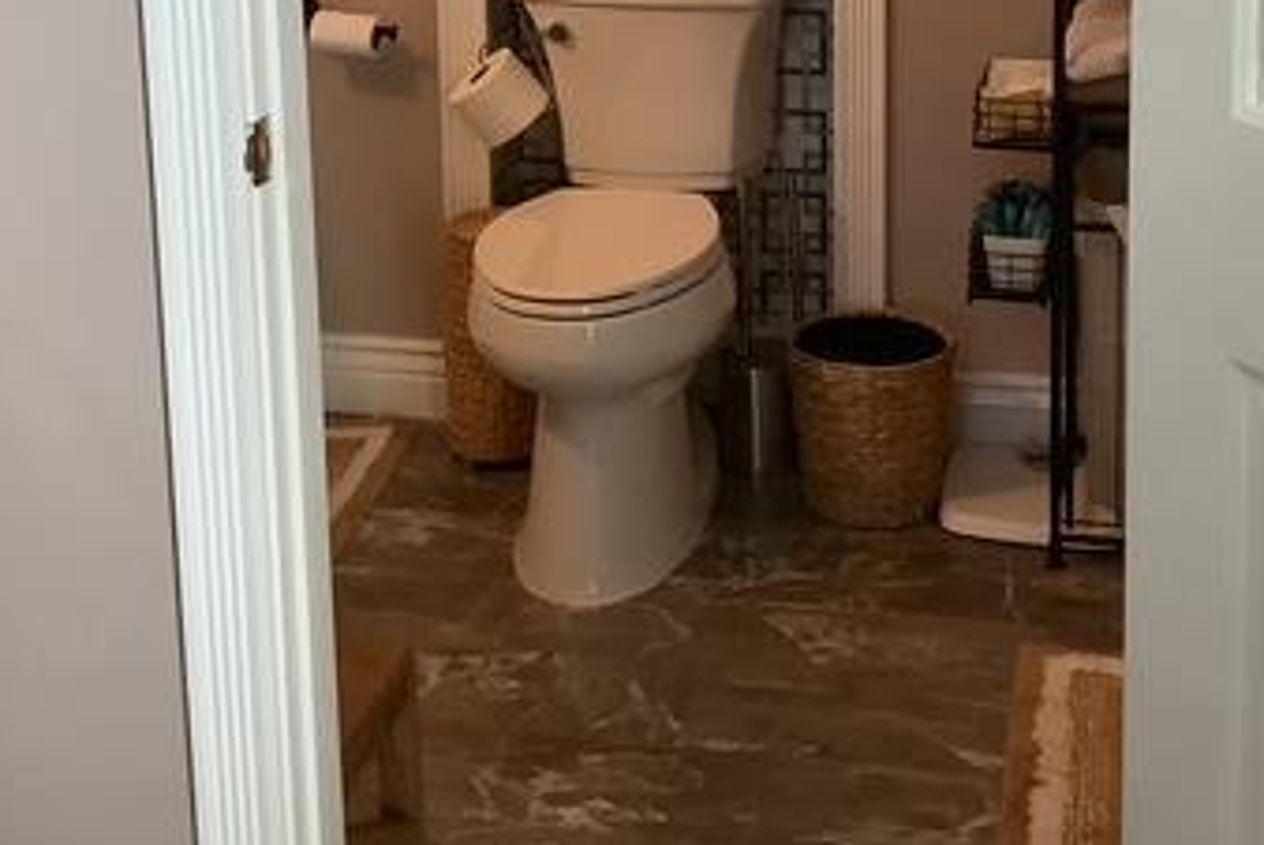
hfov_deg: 32.8
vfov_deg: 21.4
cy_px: -41
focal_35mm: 61
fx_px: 2144
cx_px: 673
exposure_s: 1/60
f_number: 2.4
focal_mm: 3.3
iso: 320
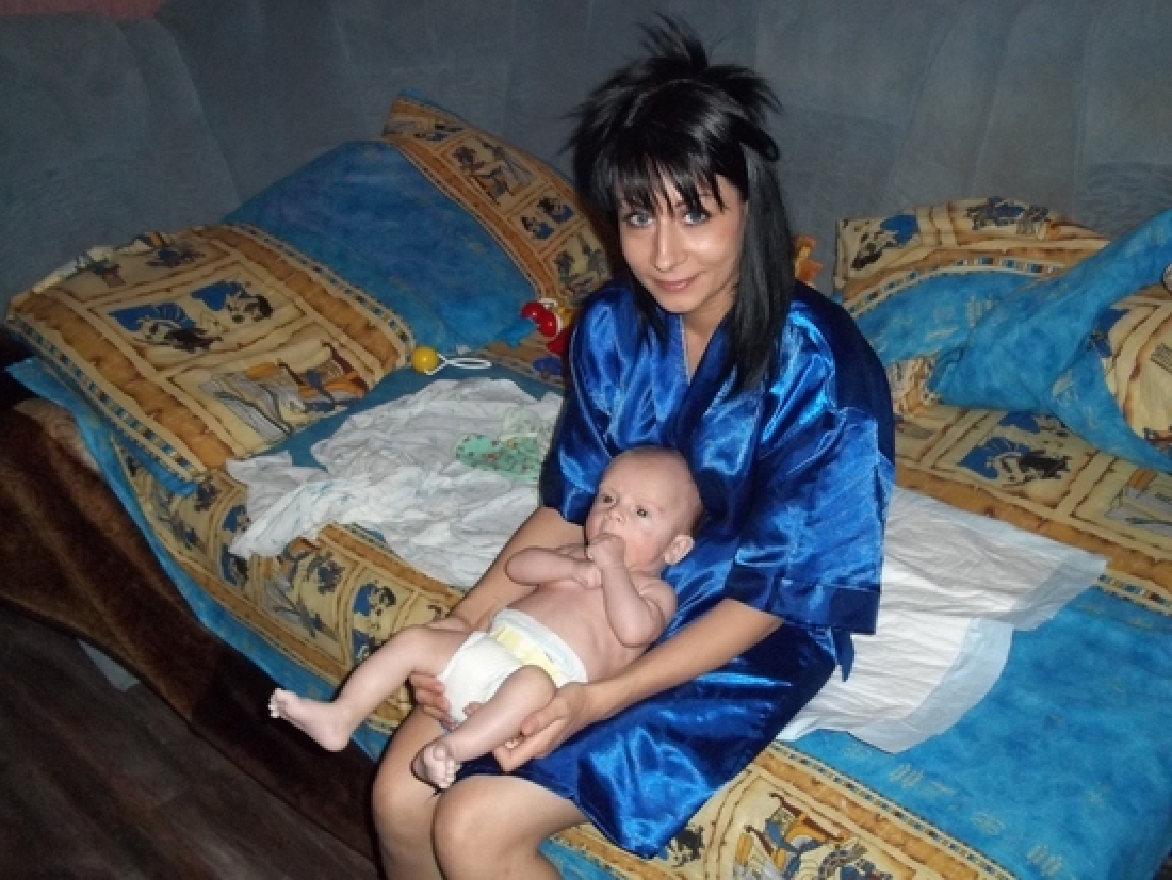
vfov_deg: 39.7
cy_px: 440
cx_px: 586
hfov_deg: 51.3
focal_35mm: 36
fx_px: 1219
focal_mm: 6.5
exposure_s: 1/500
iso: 320
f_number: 3.1
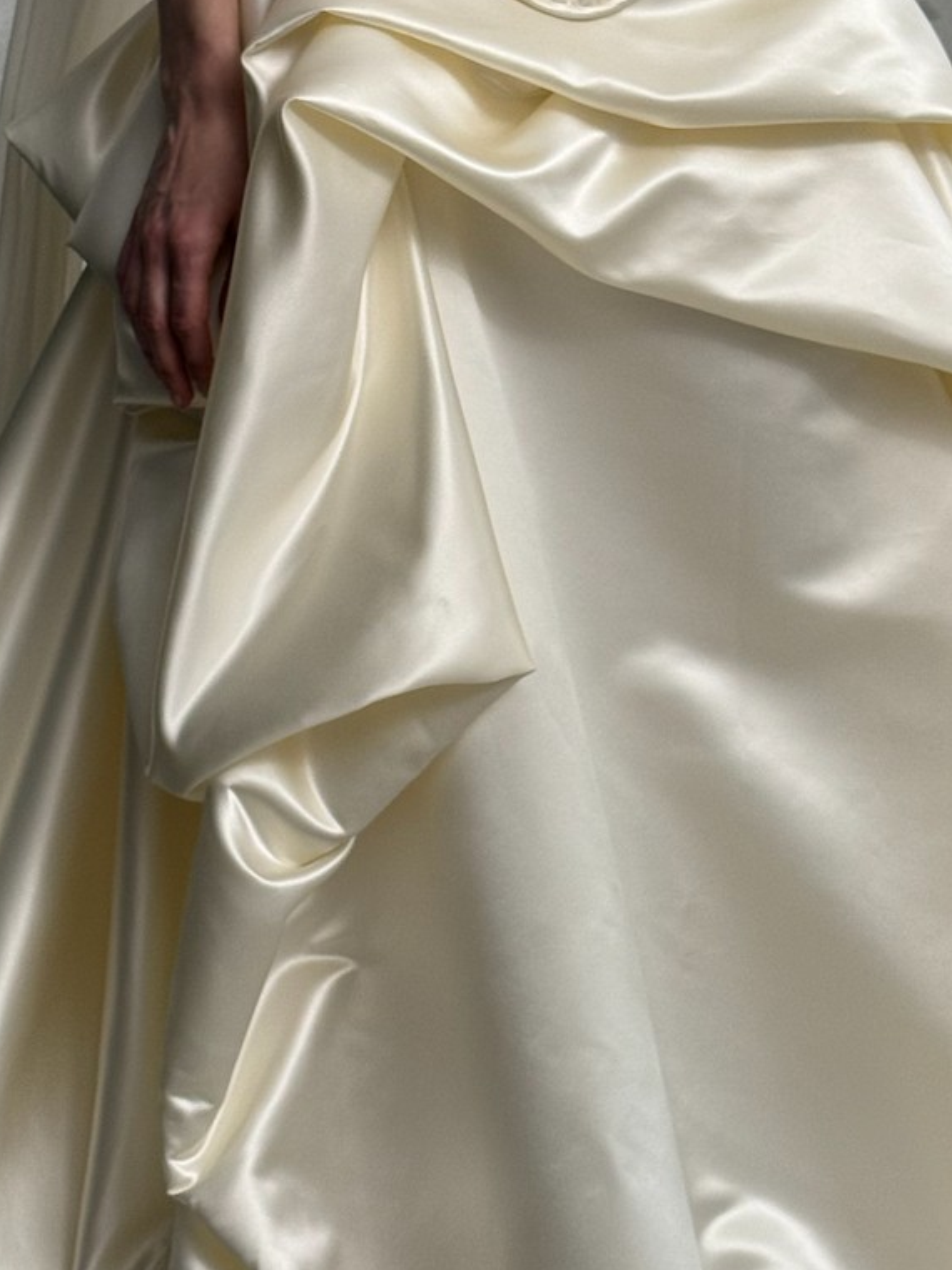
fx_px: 3704
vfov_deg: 19.4
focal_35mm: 101
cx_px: 299
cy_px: 391
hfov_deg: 14.6
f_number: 1.78
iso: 100
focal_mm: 6.76
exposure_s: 1/66
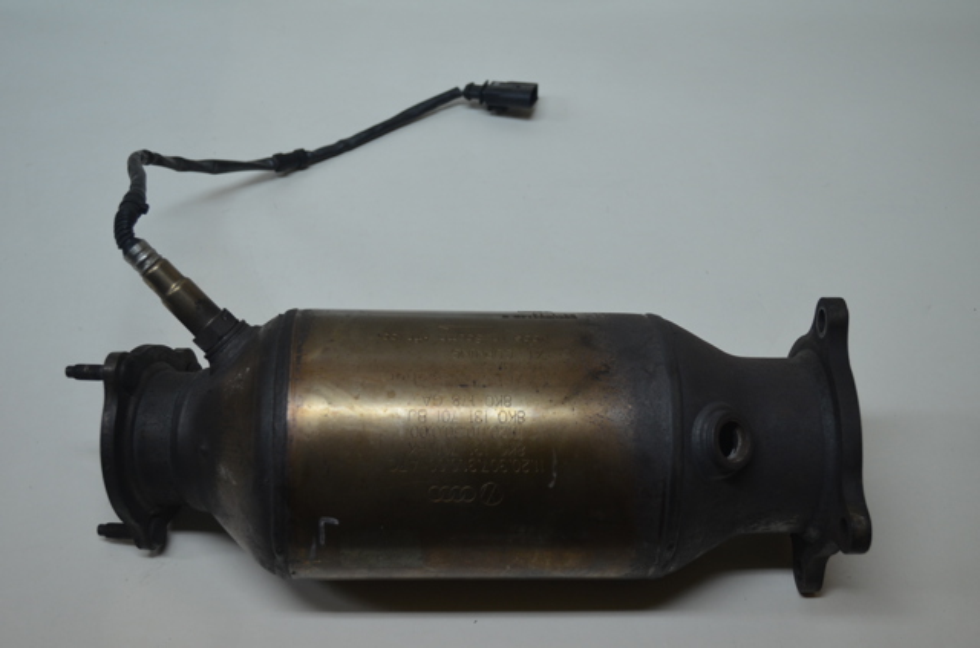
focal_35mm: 48
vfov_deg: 27.9
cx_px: 490
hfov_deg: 41.2
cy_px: 324
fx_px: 1303
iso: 560
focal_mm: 32
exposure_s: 1/60
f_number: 4.8
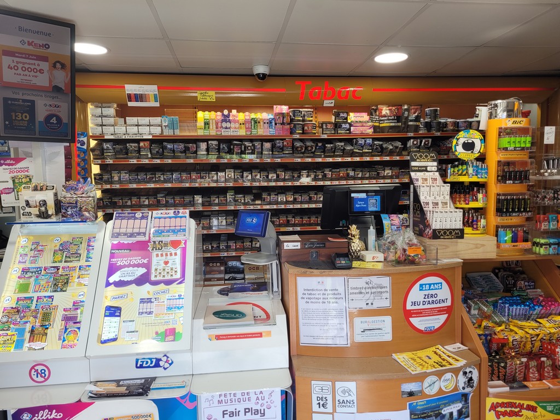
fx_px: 421
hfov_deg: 67.3
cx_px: 280
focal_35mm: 26
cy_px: 210
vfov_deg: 53.1
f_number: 1.8
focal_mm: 5.4
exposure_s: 1/112
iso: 40
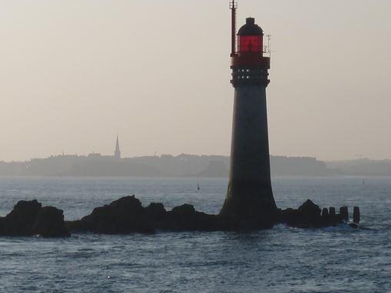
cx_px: 117
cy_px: 166
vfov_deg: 6.6
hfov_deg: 8.8
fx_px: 2552
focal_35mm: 226
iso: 80
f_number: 5.6
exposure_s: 1/640
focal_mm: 15.8
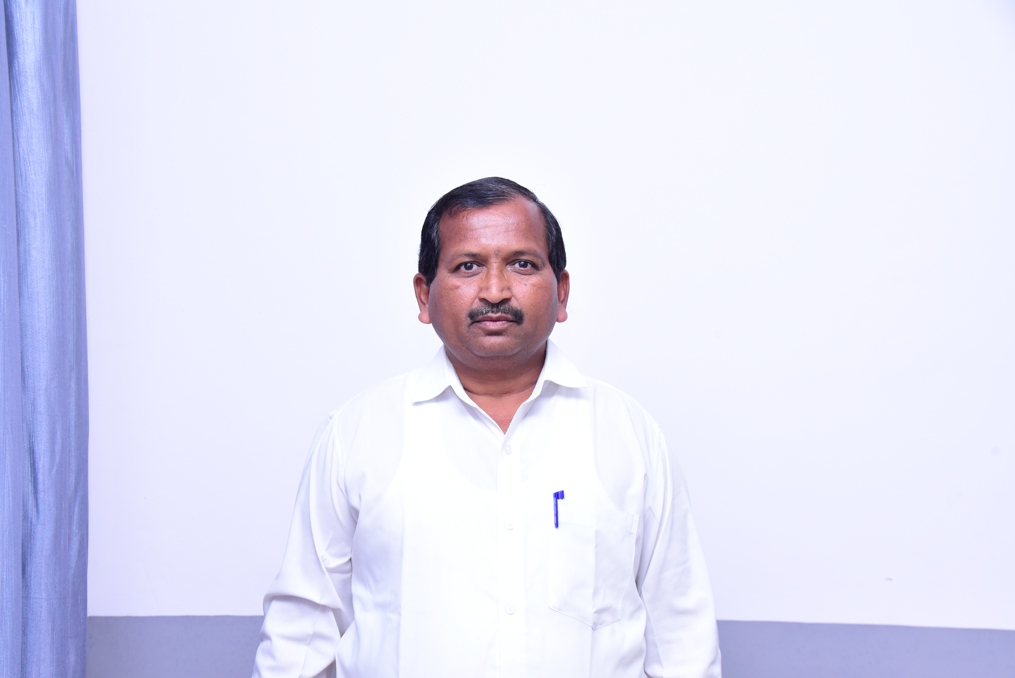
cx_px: 508
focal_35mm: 50
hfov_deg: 39.6
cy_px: 339
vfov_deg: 27.0
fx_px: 1410
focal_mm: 50
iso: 2500
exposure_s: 1/160
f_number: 8
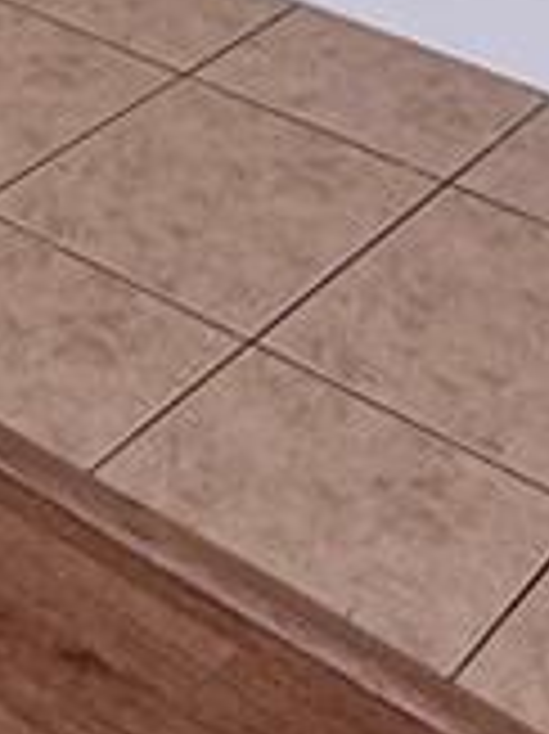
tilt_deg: -5.1
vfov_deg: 15.0
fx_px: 2181
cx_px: 212
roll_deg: -2.2
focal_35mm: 103
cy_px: -793
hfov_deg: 14.3
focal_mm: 2.22
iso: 125
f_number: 2.2
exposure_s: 1/99
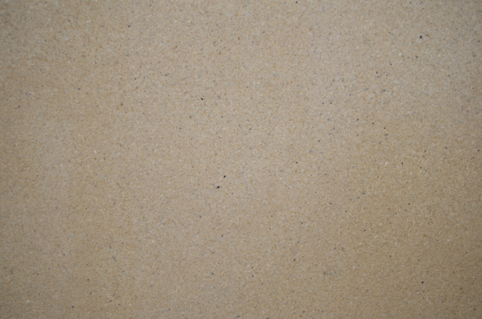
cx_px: 241
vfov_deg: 27.4
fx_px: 655
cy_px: 160
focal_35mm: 49
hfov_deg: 40.4
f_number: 4
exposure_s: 1/6
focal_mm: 32.5
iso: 100
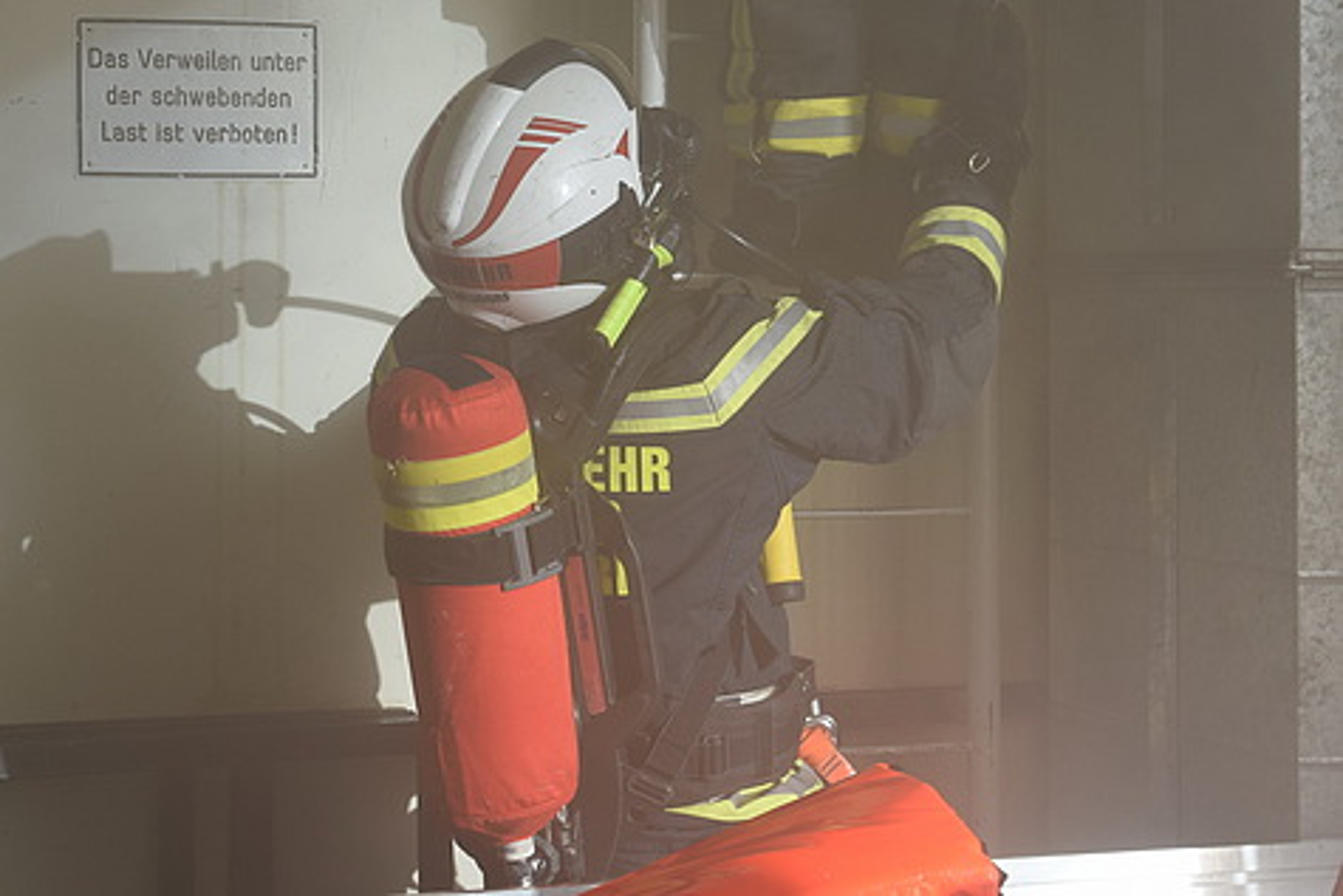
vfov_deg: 21.6
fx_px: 2351
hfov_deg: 31.9
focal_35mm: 63
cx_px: 672
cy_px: 448
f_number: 8
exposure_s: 1/250
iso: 250
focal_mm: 42
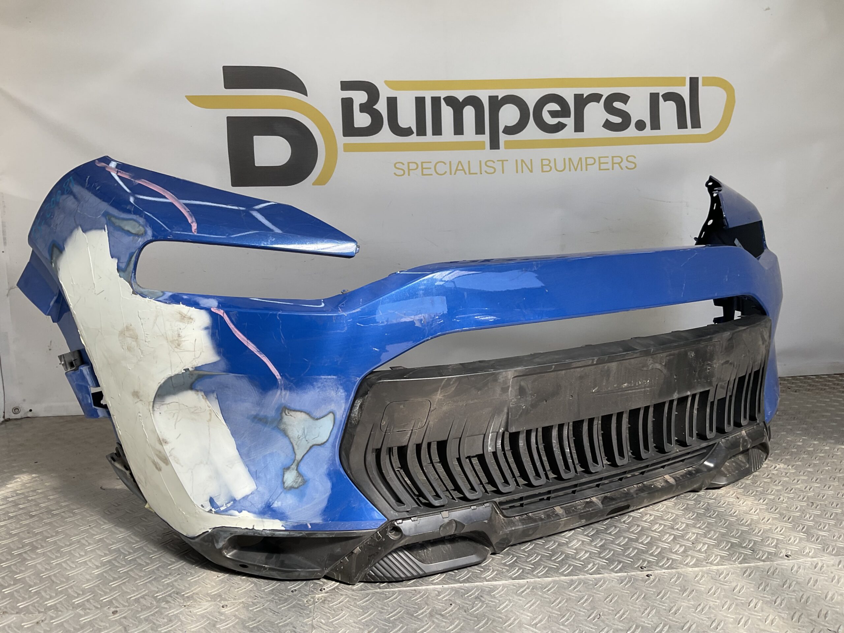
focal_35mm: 29
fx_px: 707
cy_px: 316
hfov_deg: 61.7
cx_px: 422
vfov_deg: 48.2
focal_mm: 3
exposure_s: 1/378
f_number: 1.8
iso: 16
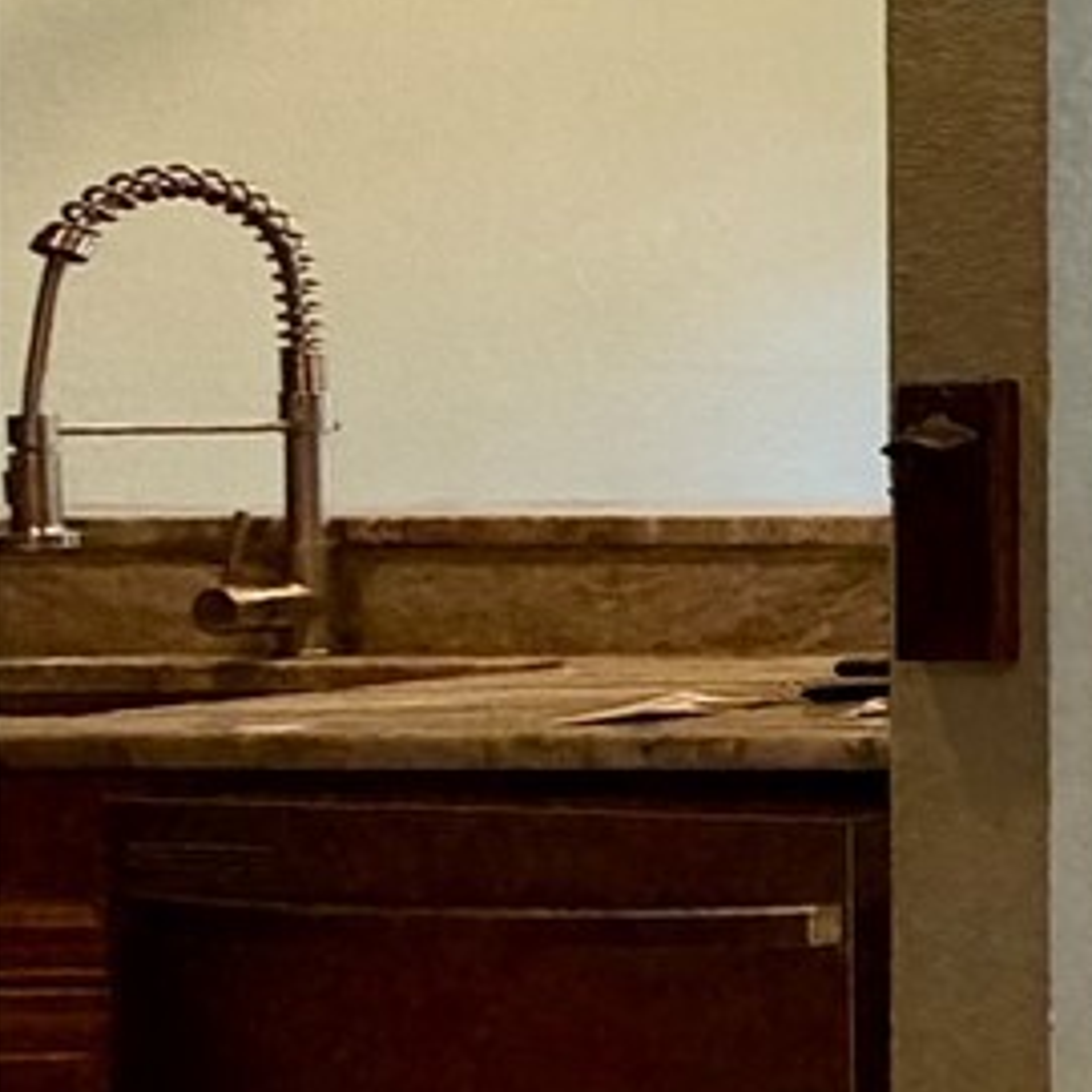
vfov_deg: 23.6
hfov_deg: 11.8
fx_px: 2605
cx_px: 3216
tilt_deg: +0.3
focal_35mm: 73
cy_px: 387
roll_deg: +0.2
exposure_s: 1/120
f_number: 2.2
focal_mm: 2.22
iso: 320
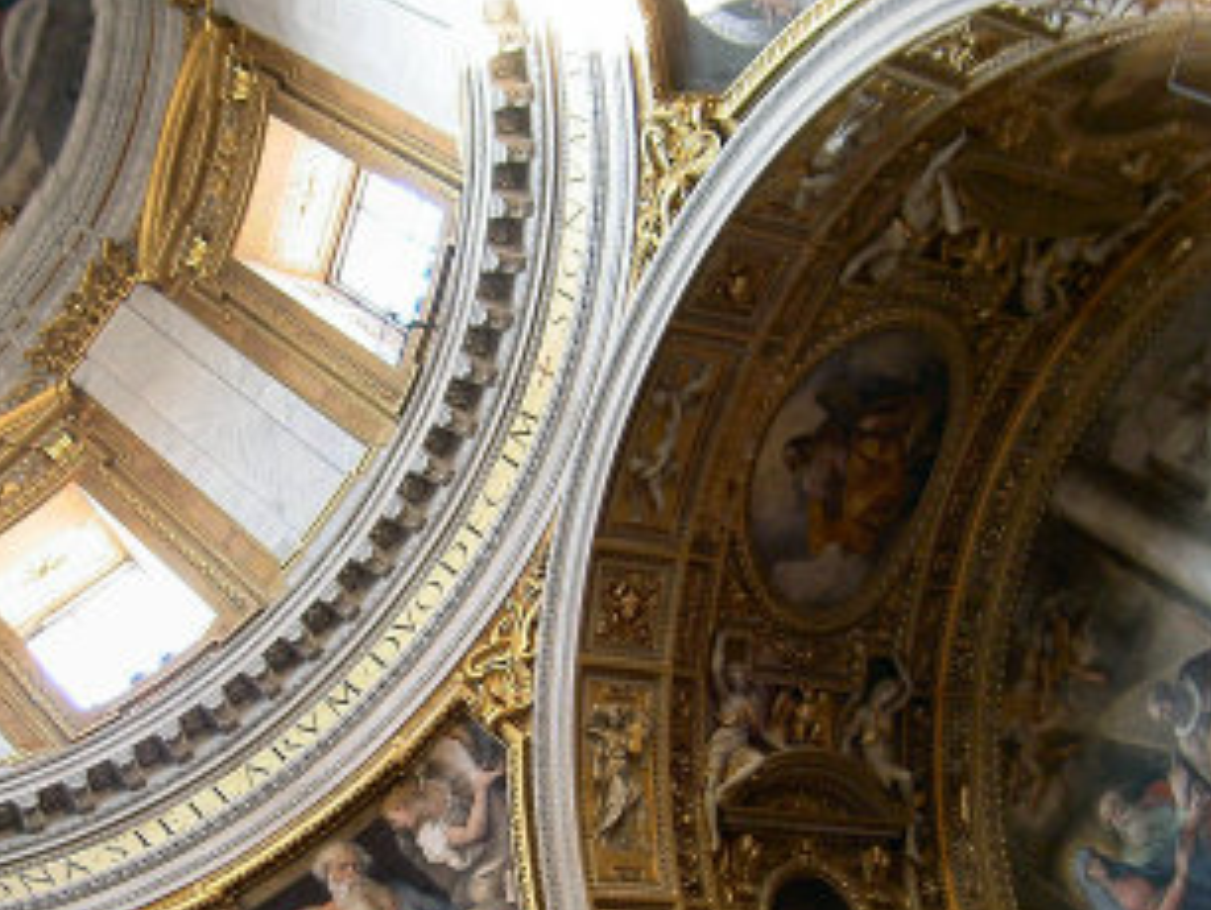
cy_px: 734
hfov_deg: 24.9
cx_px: 412
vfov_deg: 18.7
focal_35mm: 78
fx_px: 2731
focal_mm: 8
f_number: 2.8
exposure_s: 1/8.29
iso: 100
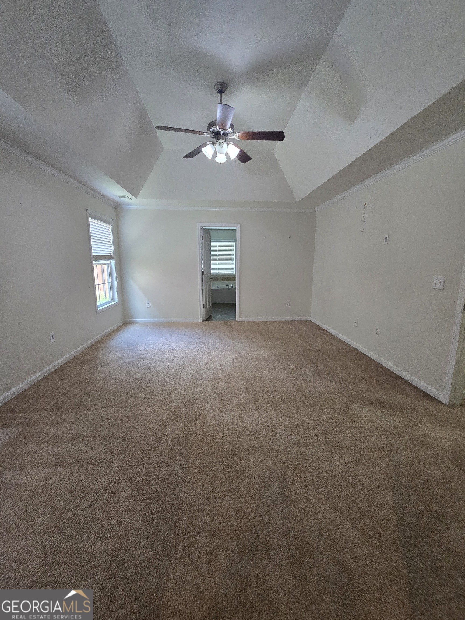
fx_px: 233
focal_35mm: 13
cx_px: 232
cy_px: 310
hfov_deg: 89.9
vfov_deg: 106.2
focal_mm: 2.2
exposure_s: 1/60
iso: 320
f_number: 2.2
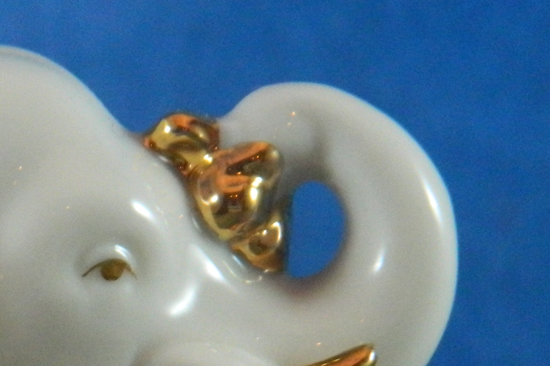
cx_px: -188
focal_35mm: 404
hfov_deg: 5.1
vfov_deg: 3.4
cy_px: 579
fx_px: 6170
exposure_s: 1/40
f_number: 4.7
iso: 400
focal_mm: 23.2
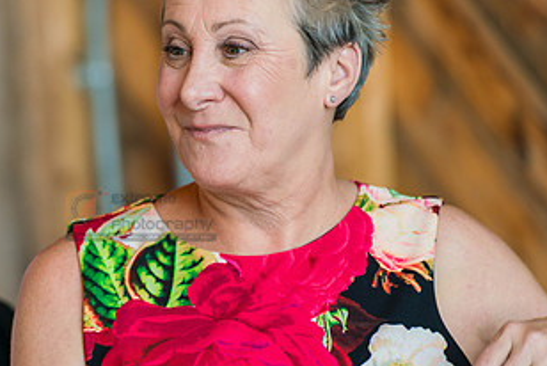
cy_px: 214
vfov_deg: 5.1
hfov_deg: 7.6
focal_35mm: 269
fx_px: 4091
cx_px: 142
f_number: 2.8
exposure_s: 1/200
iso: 400
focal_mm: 143
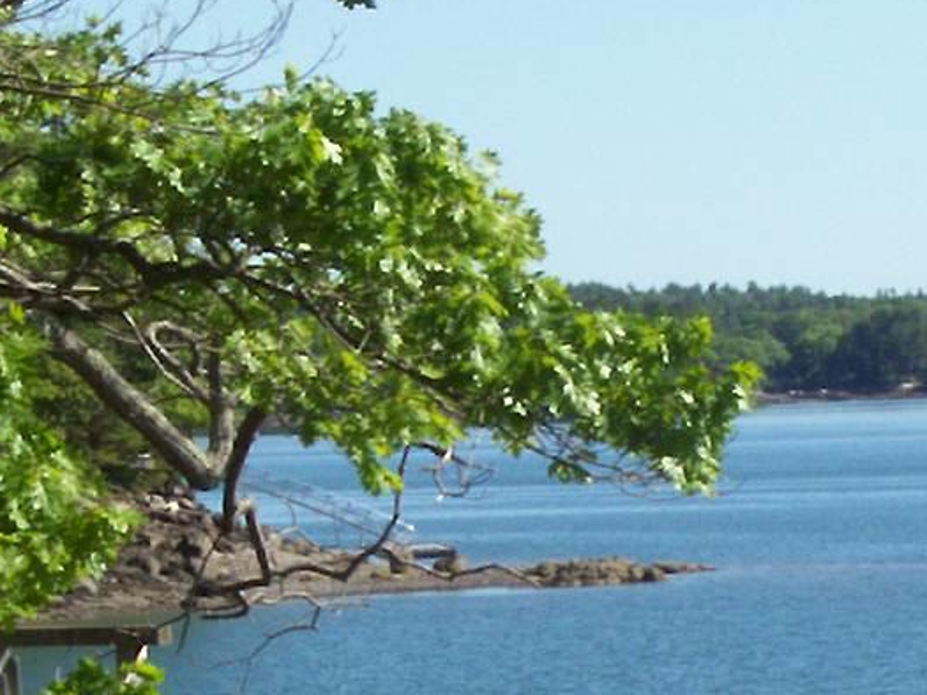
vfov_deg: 5.7
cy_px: 610
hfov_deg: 7.6
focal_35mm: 260
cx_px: 687
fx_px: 6964
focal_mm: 13.5
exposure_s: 1/226
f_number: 7.6
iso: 80
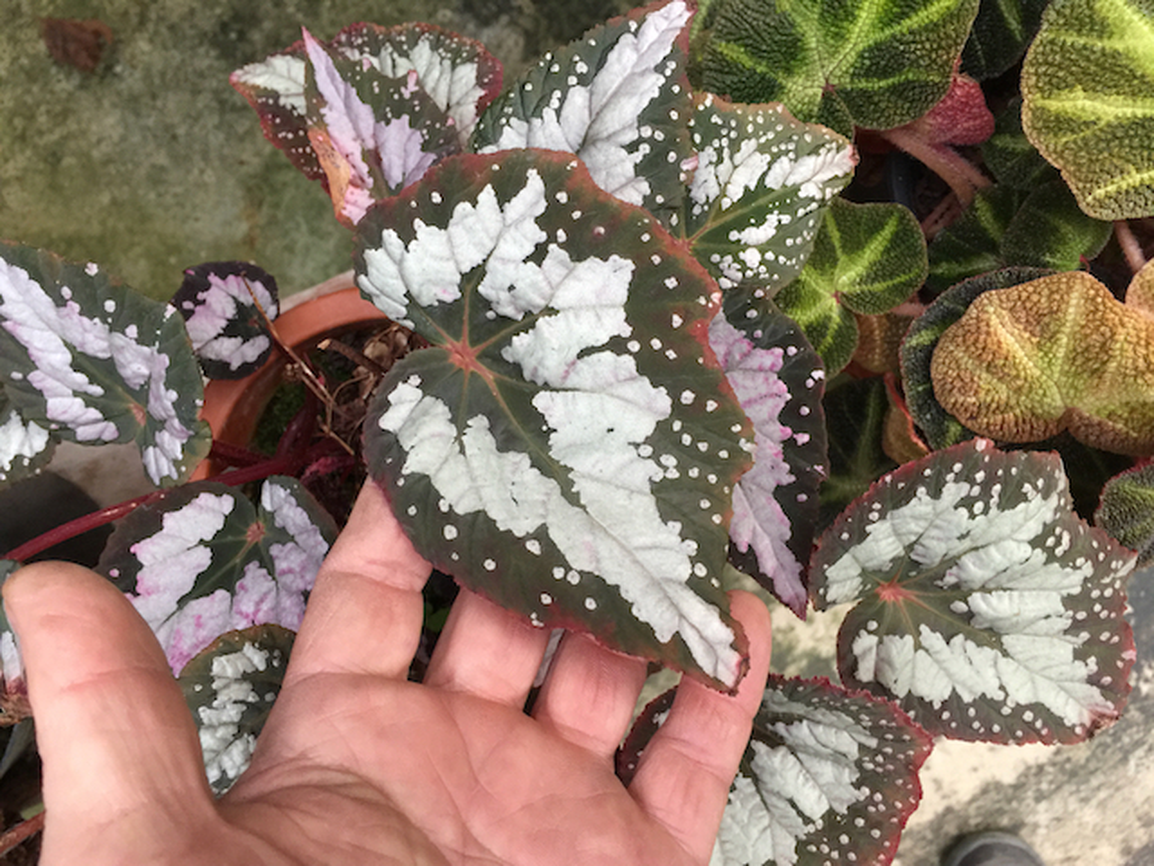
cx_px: 577
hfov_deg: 61.7
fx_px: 967
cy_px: 433
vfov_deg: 48.2
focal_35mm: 29
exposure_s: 1/15
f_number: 2.2
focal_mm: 4.15
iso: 64
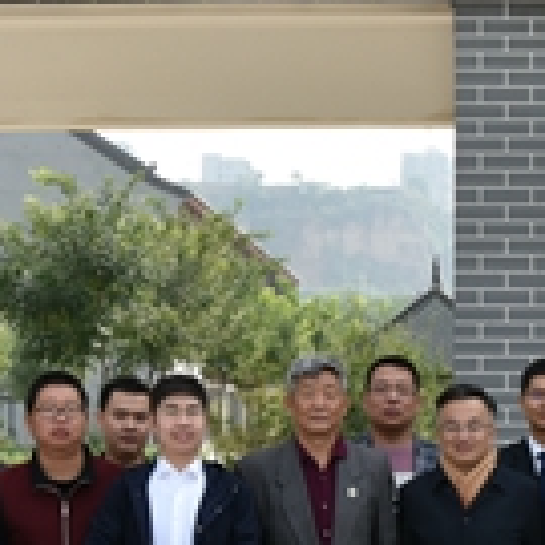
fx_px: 2227
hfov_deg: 13.9
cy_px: 416
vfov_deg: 13.9
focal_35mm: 125
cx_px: 468
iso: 360
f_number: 8
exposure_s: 1/500
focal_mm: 22
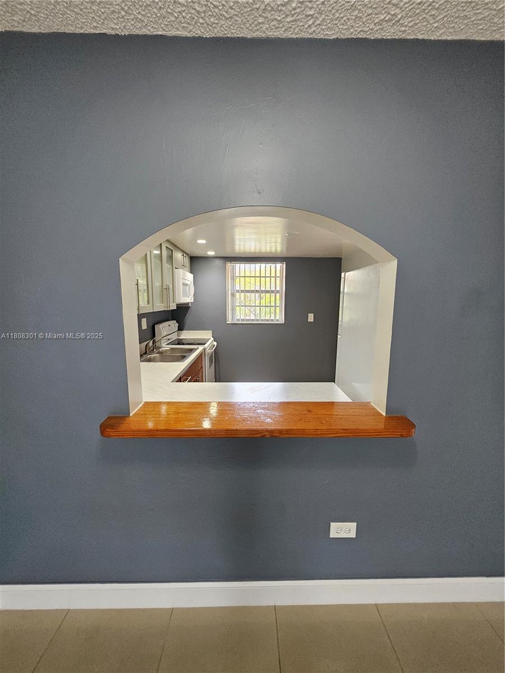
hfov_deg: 89.9
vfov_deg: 106.2
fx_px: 253
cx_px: 252
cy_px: 336
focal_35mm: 13
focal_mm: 1.7
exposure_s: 1/60
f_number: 2.2
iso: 320
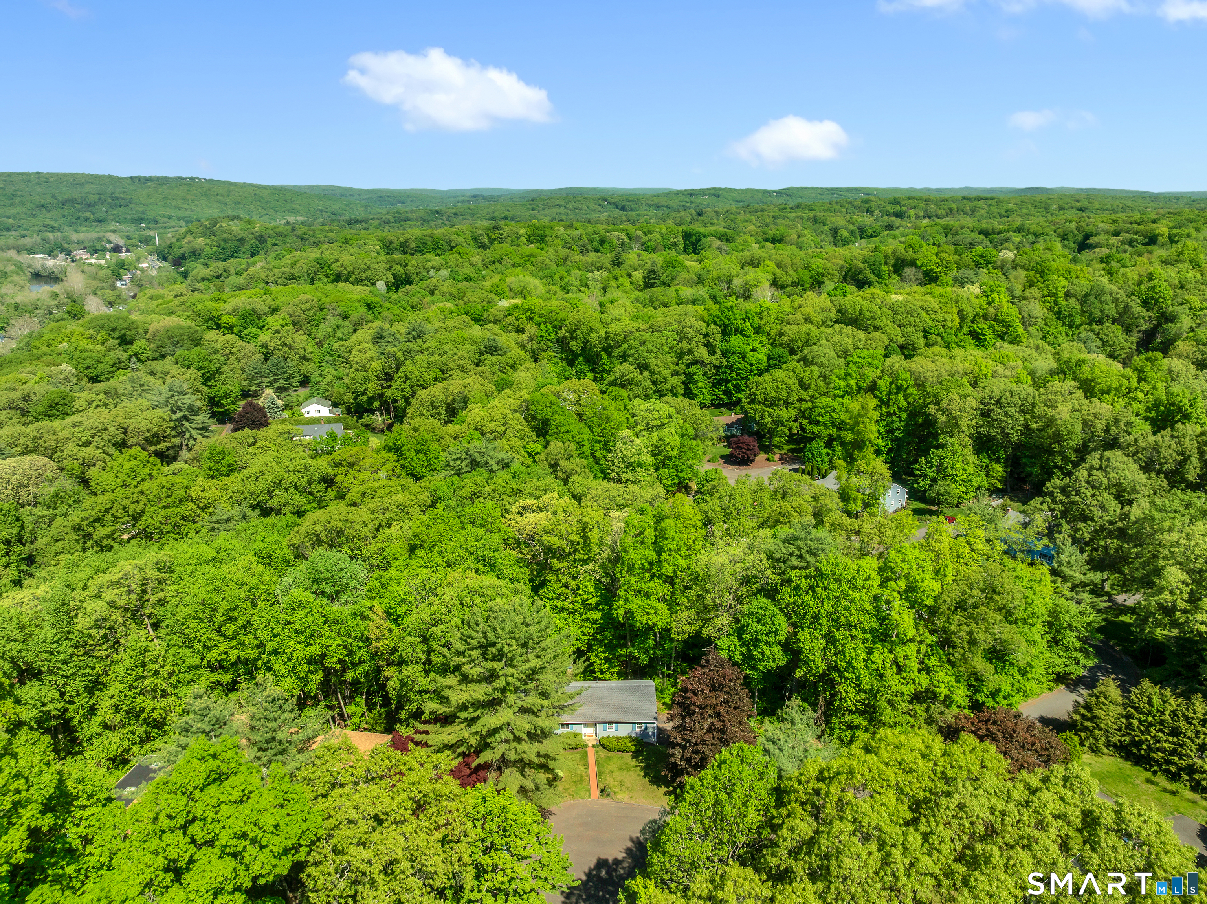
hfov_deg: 71.6
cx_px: 604
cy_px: 452
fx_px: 836
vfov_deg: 56.8
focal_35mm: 24
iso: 100
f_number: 7.1
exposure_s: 1/60
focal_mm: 12.29
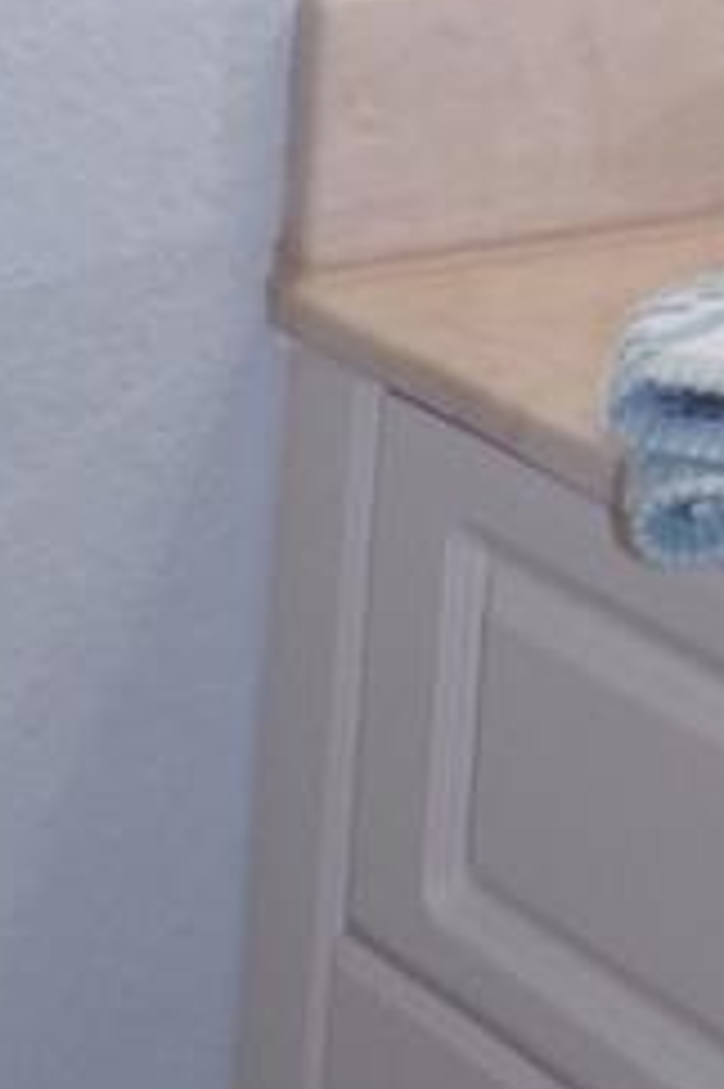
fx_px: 3746
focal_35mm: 124
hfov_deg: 9.7
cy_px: -468
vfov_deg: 15.4
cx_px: 1749
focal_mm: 4.3
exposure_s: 1/70
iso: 100
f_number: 3
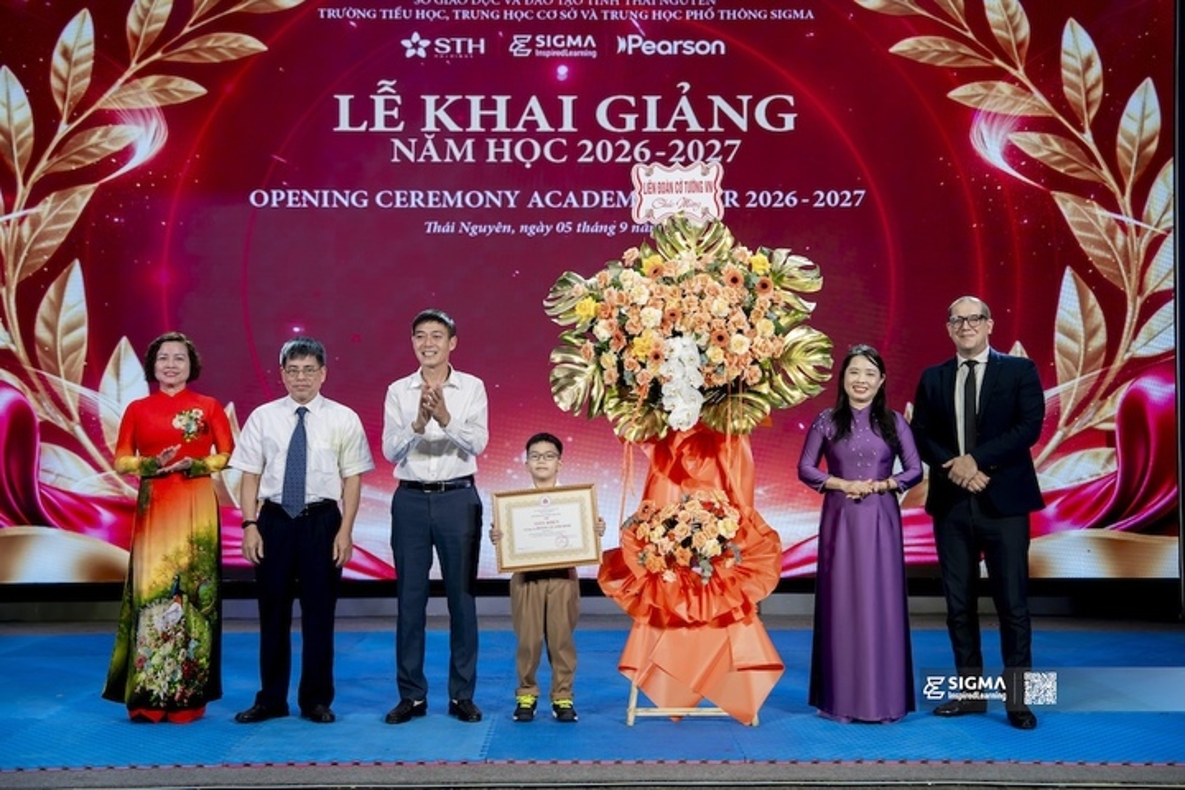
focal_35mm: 44
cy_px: 395
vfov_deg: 30.5
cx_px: 592
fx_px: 1448
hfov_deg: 44.5
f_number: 3.5
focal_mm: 44
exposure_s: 1/125
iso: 400
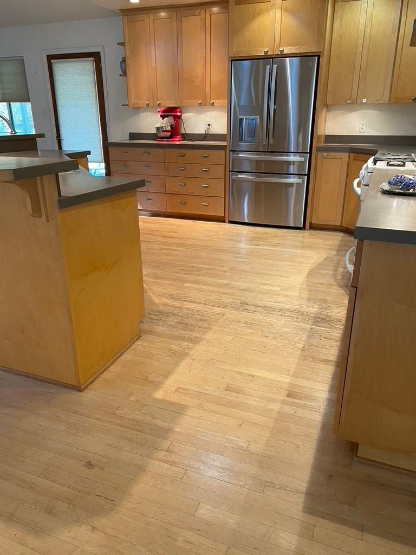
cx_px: 208
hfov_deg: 53.1
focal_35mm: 26
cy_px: 278
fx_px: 417
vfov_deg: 67.3
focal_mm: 4.25
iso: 160
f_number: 1.8
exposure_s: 1/60
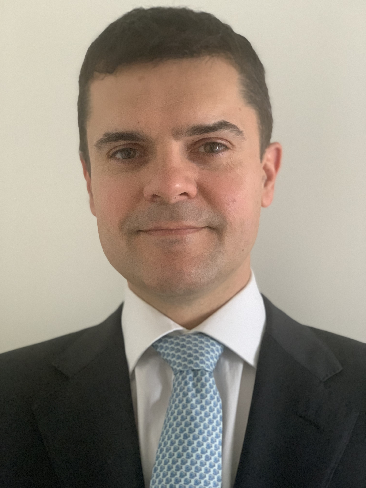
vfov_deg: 36.8
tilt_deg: +9.1
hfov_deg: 28.0
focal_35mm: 52
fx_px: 733
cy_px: 244
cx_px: 183
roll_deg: -1.2
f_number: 2.4
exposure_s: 1/31
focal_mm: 6
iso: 500
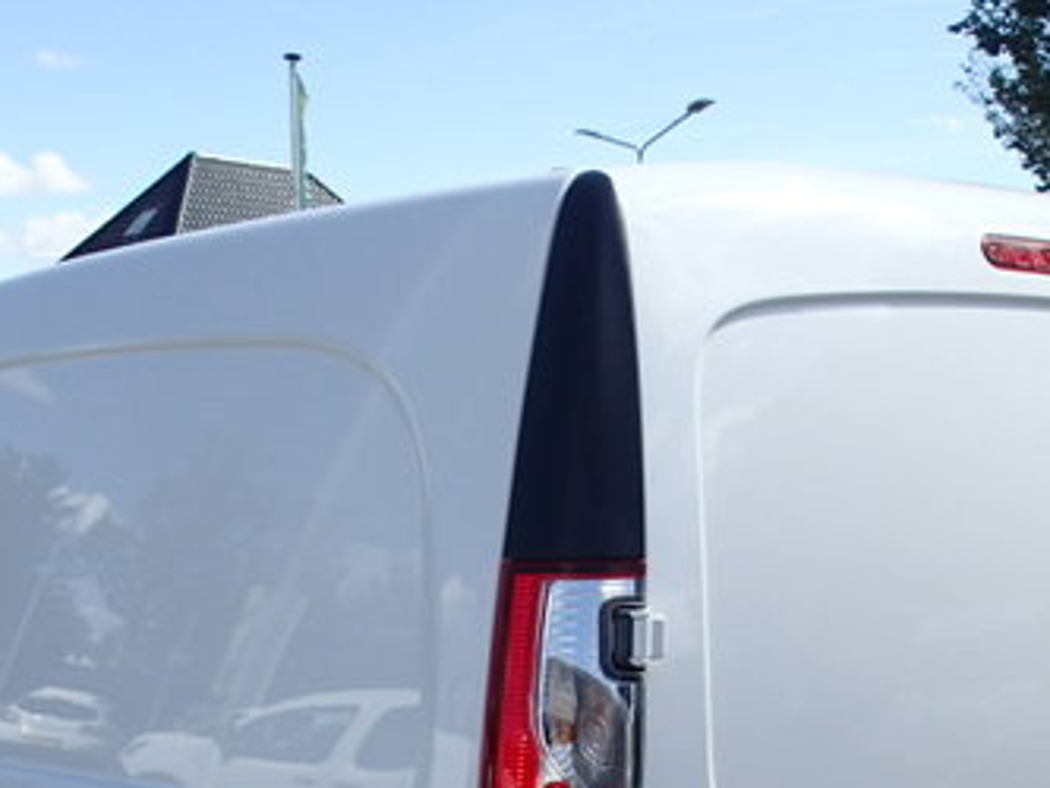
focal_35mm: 57
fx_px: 1730
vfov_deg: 23.8
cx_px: 514
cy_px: 892
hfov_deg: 33.8
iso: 100
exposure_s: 1/160
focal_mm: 4.5
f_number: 8
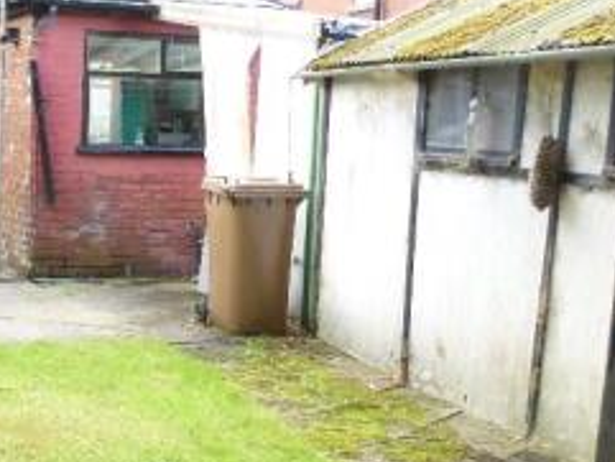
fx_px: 1031
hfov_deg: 31.7
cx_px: 68
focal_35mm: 58
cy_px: 302
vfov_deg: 25.1
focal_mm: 4.3
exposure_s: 1/60
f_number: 3.3
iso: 200
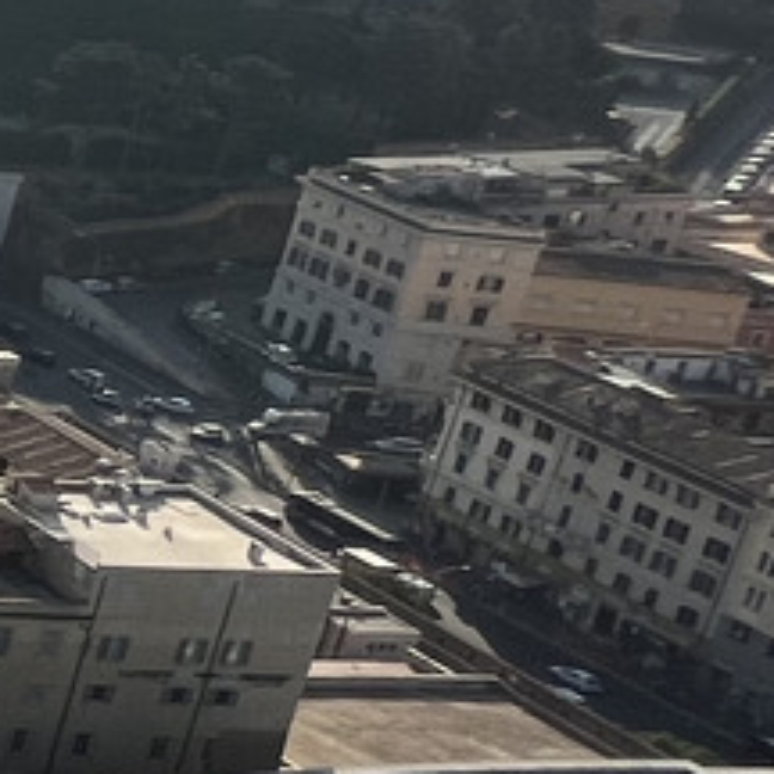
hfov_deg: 10.3
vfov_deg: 20.2
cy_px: 158
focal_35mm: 85
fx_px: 2150
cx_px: -1770
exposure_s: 1/2016
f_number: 1.8
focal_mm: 1.57
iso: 32
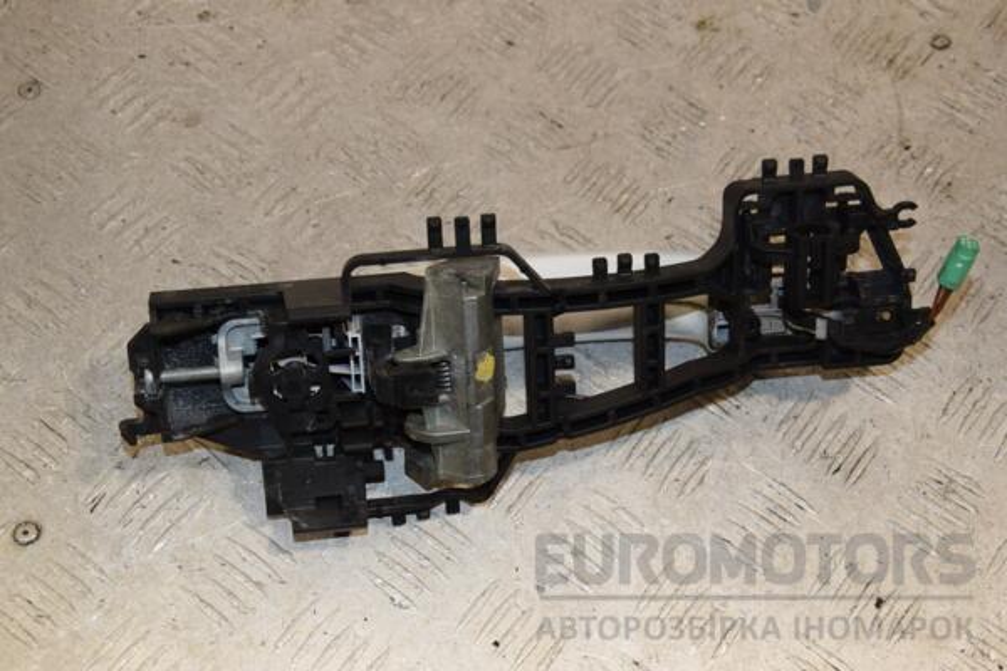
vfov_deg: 22.6
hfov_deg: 33.4
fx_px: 1678
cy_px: 336
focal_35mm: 60
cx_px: 504
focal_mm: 40
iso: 800
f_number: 7.1
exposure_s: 1/200
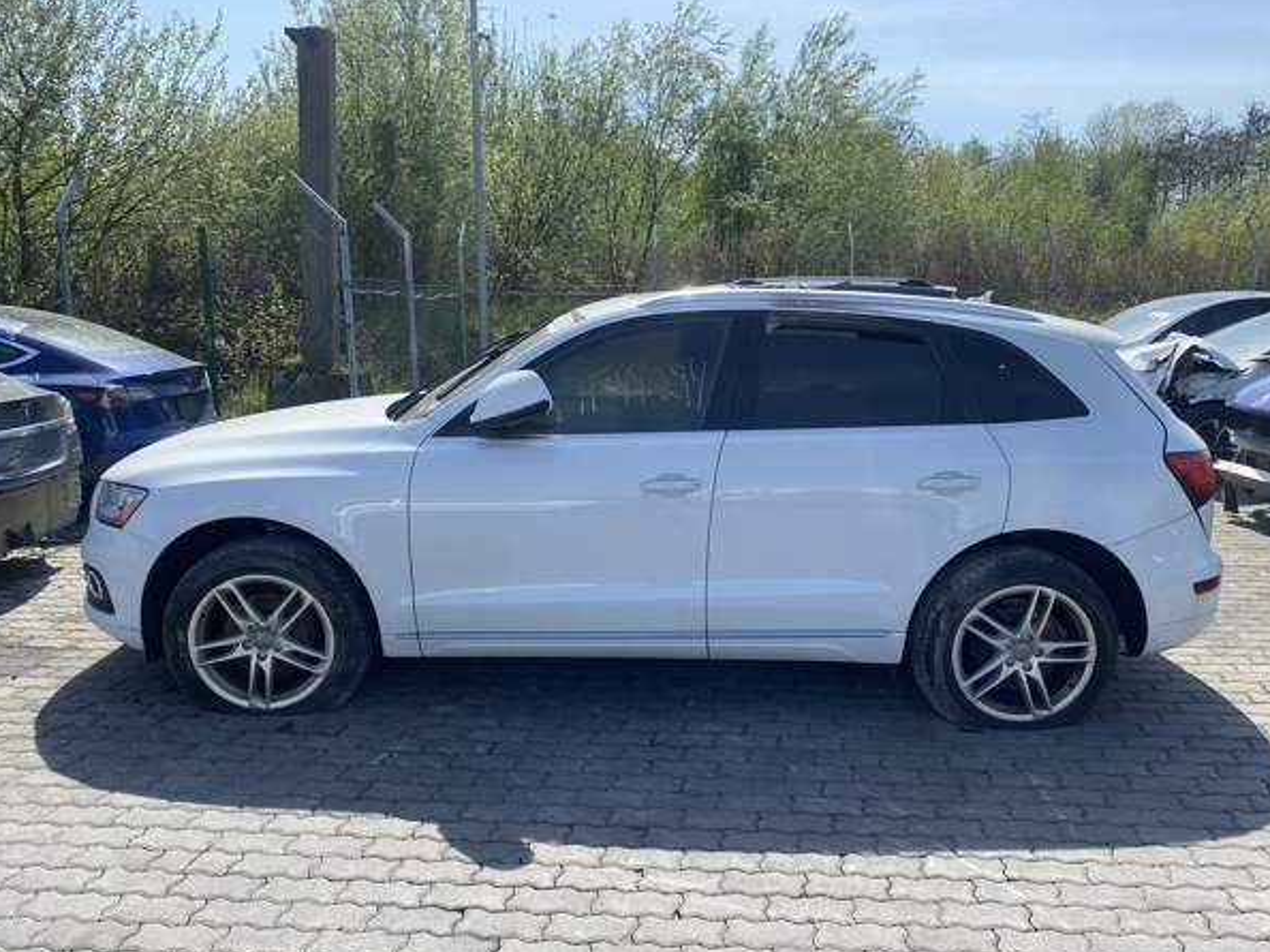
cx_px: 639
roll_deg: +0.7
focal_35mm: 28
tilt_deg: -11.1
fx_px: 1027
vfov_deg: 49.7
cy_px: 500
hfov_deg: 63.5
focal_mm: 4.25
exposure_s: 1/1808
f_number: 1.8
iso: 32
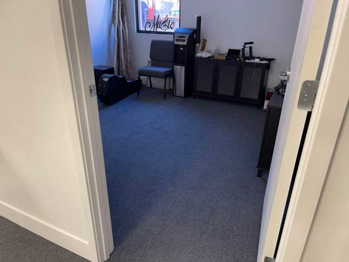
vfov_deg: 53.1
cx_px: 174
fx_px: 262
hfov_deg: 67.3
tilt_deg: -27.5
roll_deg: -2.8
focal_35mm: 26
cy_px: 131
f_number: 1.6
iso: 100
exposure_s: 1/60
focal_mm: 5.1
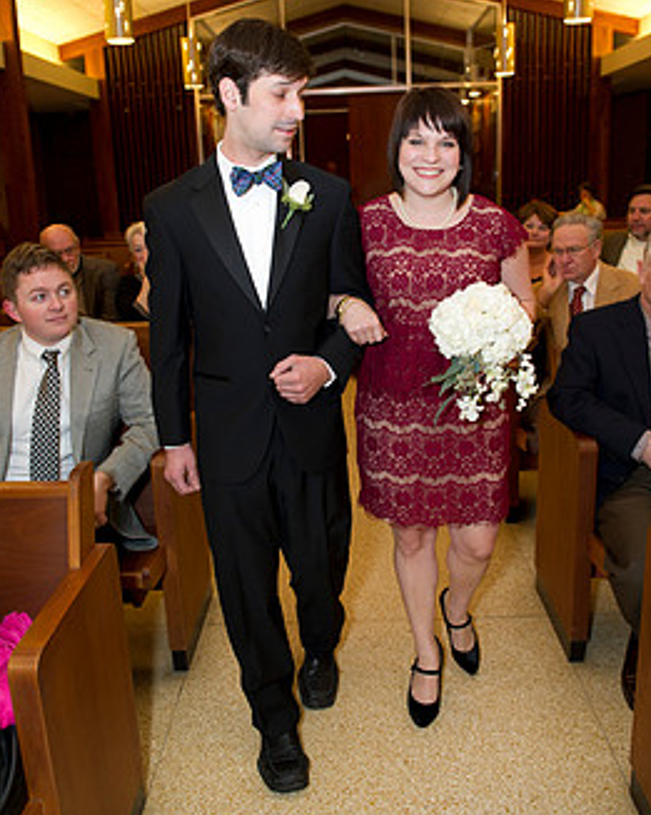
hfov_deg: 47.0
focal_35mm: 31
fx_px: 748
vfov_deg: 57.0
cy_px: 354
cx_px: 318
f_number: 4
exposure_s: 1/160
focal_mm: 24
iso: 1600
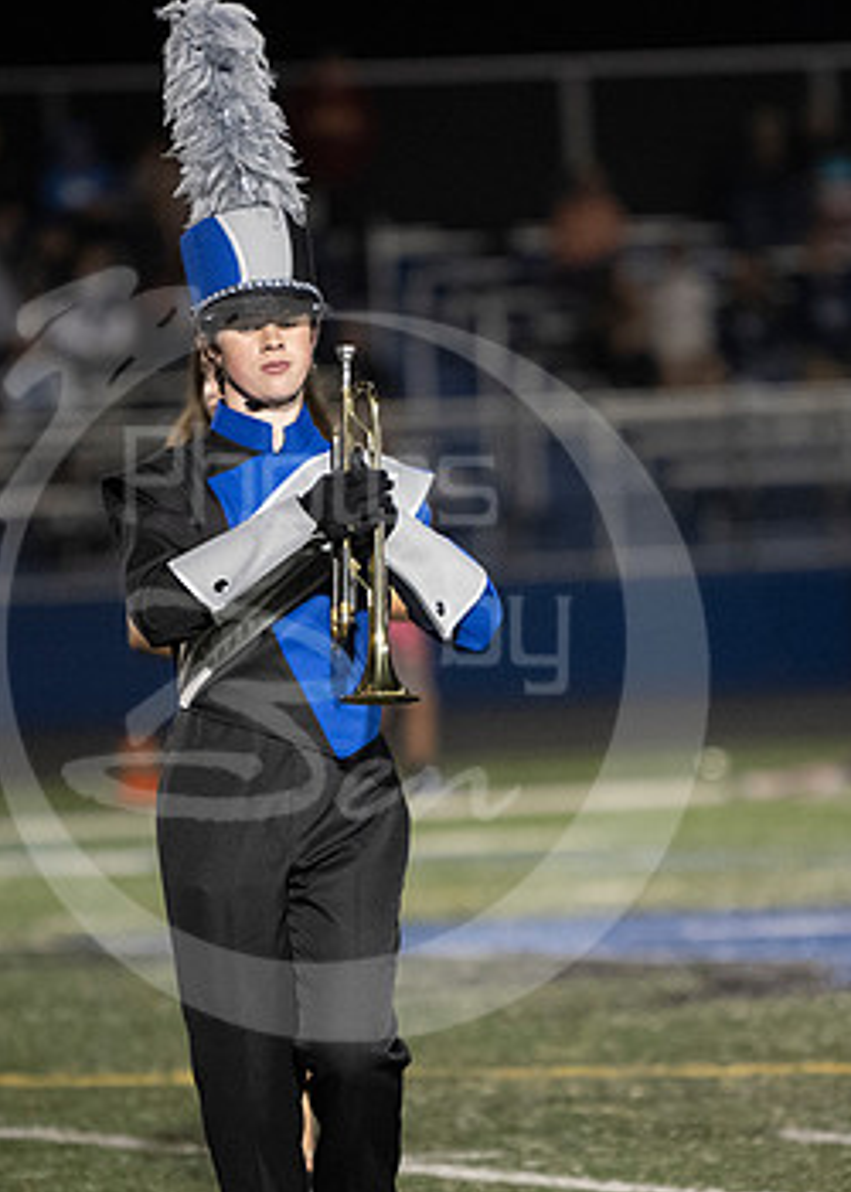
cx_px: 627
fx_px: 14279
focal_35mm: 422
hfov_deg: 3.4
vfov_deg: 4.8
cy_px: 684
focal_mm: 200
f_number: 2.8
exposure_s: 1/640
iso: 4000
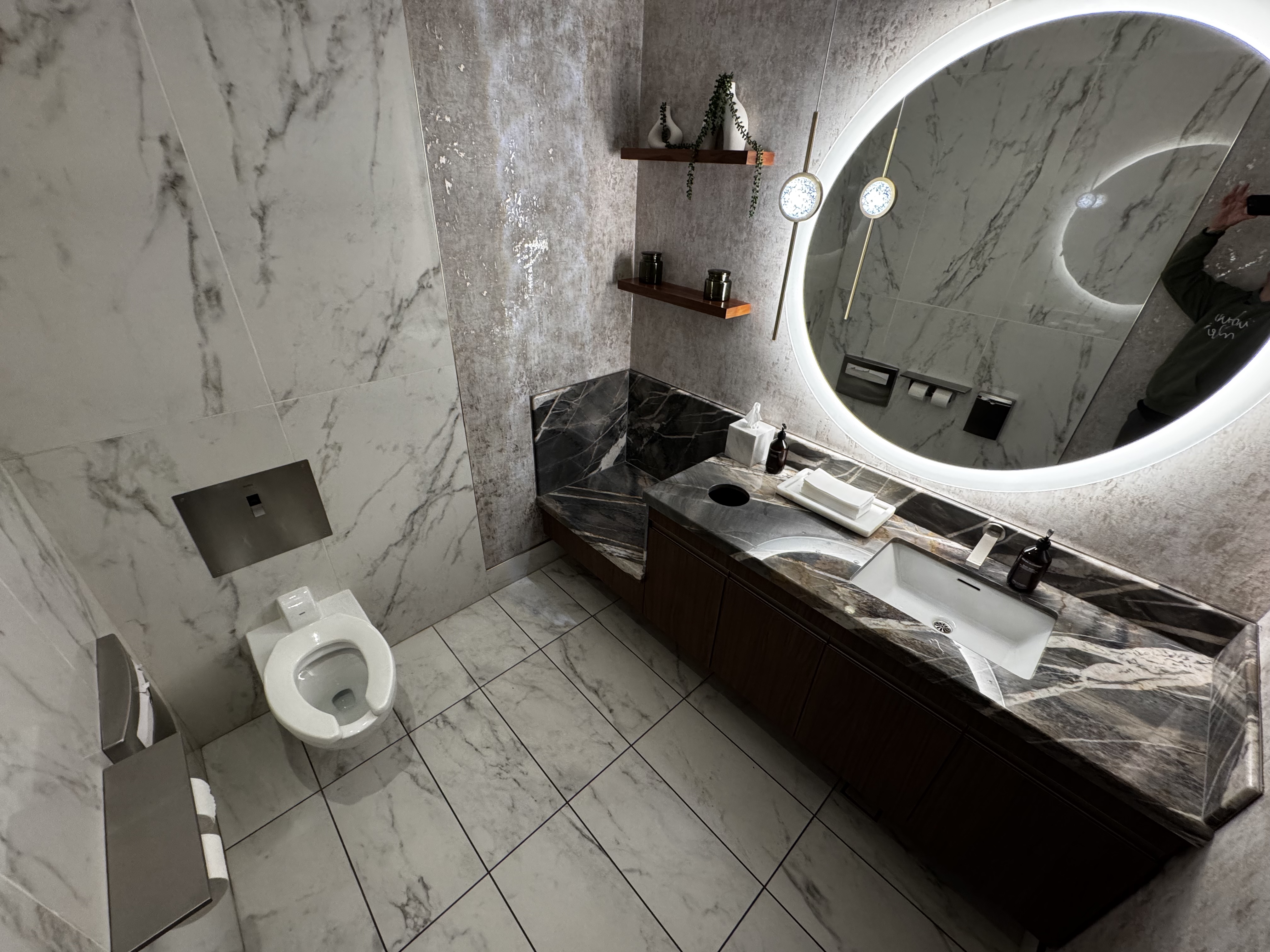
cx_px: 635
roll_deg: -3.1
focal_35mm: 14
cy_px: 476
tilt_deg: -32.3
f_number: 2.2
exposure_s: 1/64
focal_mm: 2.22
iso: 320
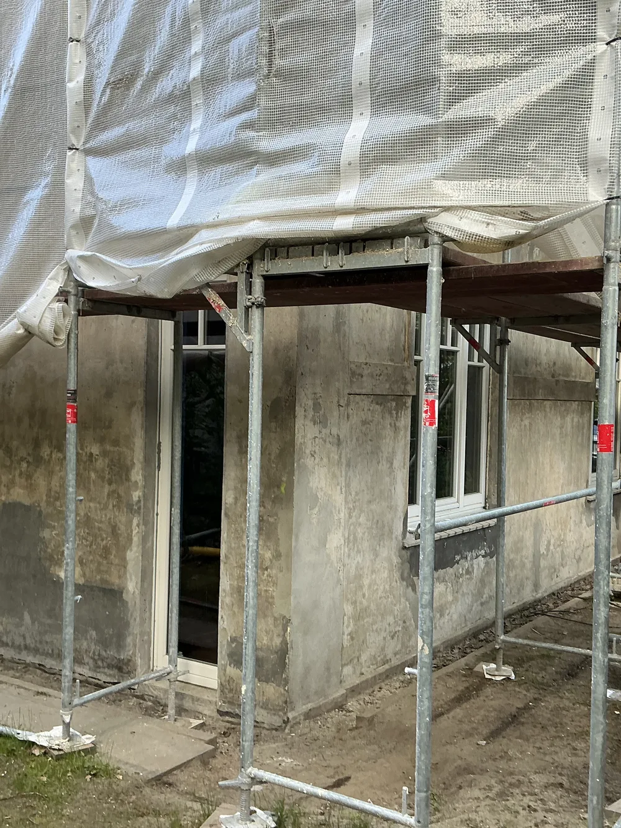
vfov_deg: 63.5
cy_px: 414
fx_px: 670
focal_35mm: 28
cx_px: 310
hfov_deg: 49.7
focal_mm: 3
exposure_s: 1/122
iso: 25
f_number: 1.8
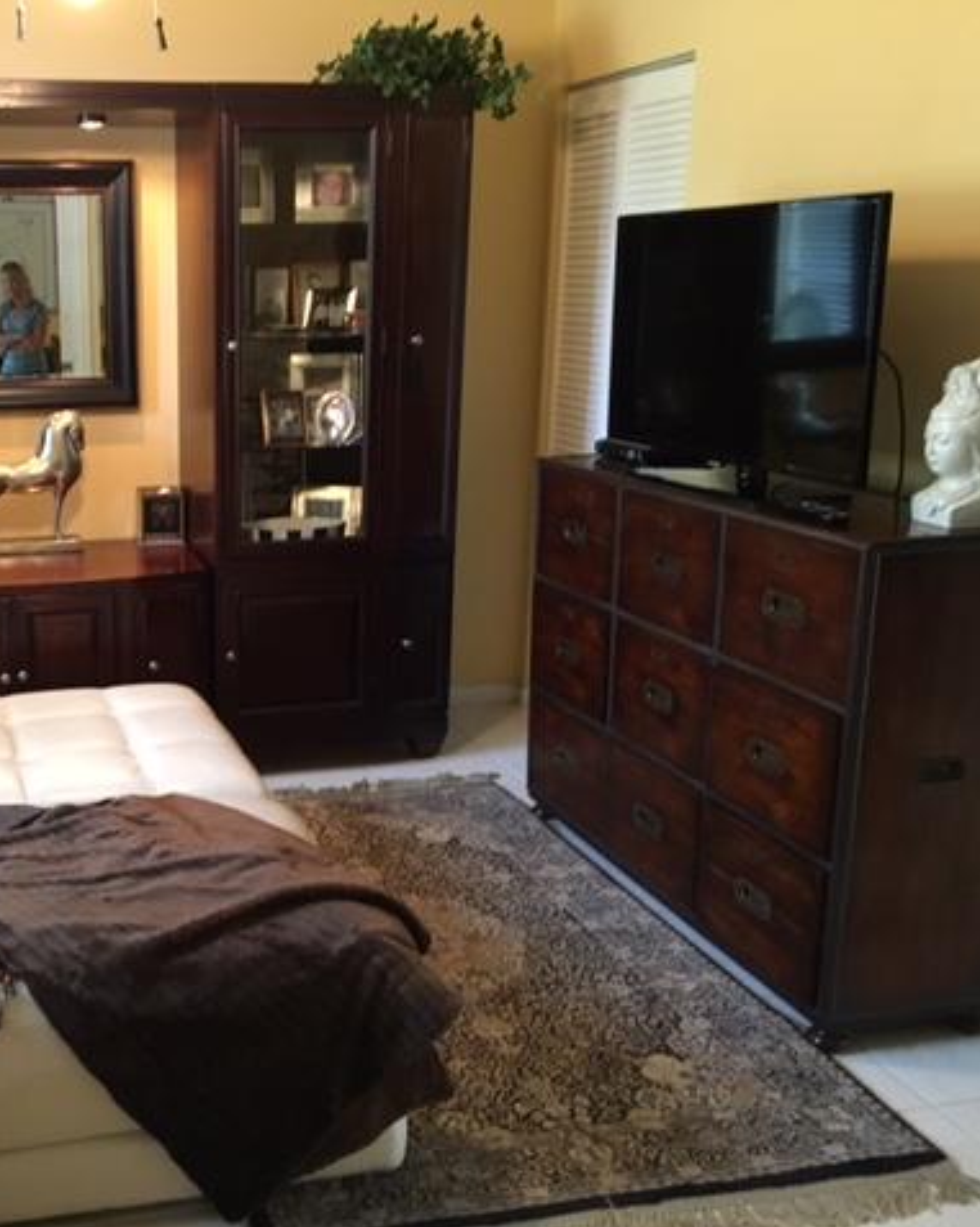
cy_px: 615
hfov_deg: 37.5
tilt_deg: -12.9
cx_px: 177
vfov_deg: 48.0
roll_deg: +0.0
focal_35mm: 38
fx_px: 1379
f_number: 2.2
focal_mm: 4.15
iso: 200
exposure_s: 1/17
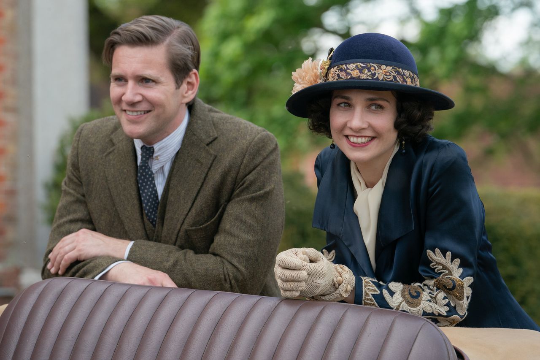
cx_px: 270
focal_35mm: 143
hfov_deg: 14.4
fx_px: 2145
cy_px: 180
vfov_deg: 9.6
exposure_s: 1/640
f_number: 5
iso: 1000
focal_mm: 143
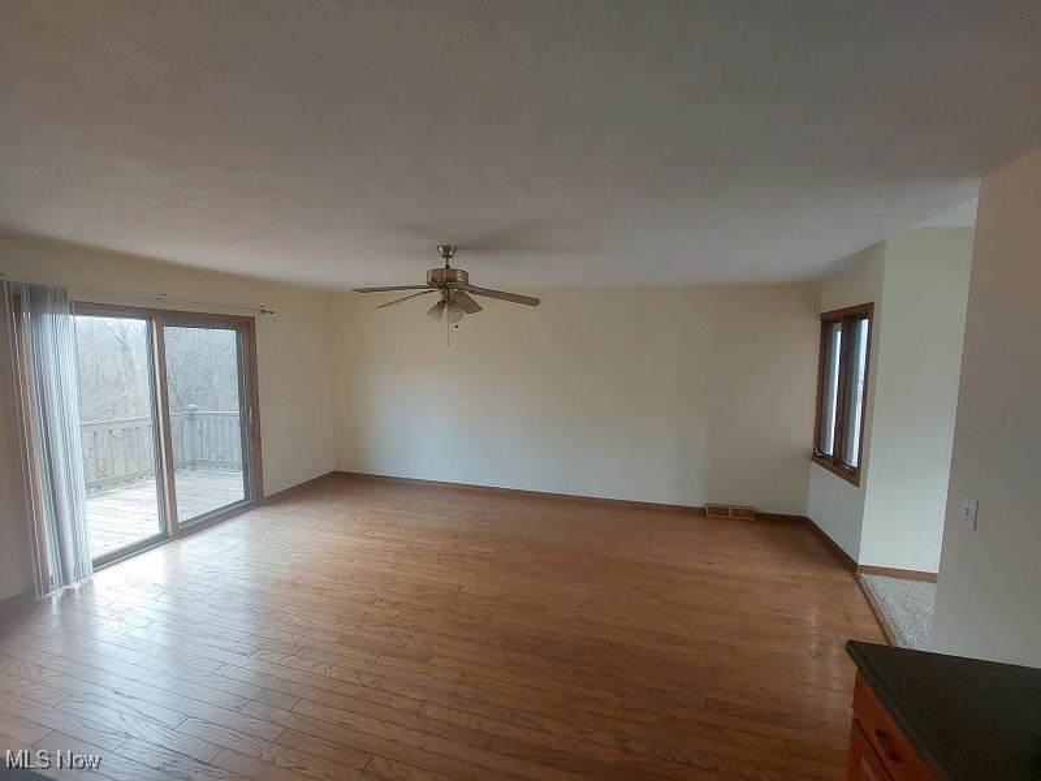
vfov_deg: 89.9
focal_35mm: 13
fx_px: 391
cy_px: 390
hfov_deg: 106.2
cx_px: 520
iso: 125
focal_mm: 1.74
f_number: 2.2
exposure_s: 1/60
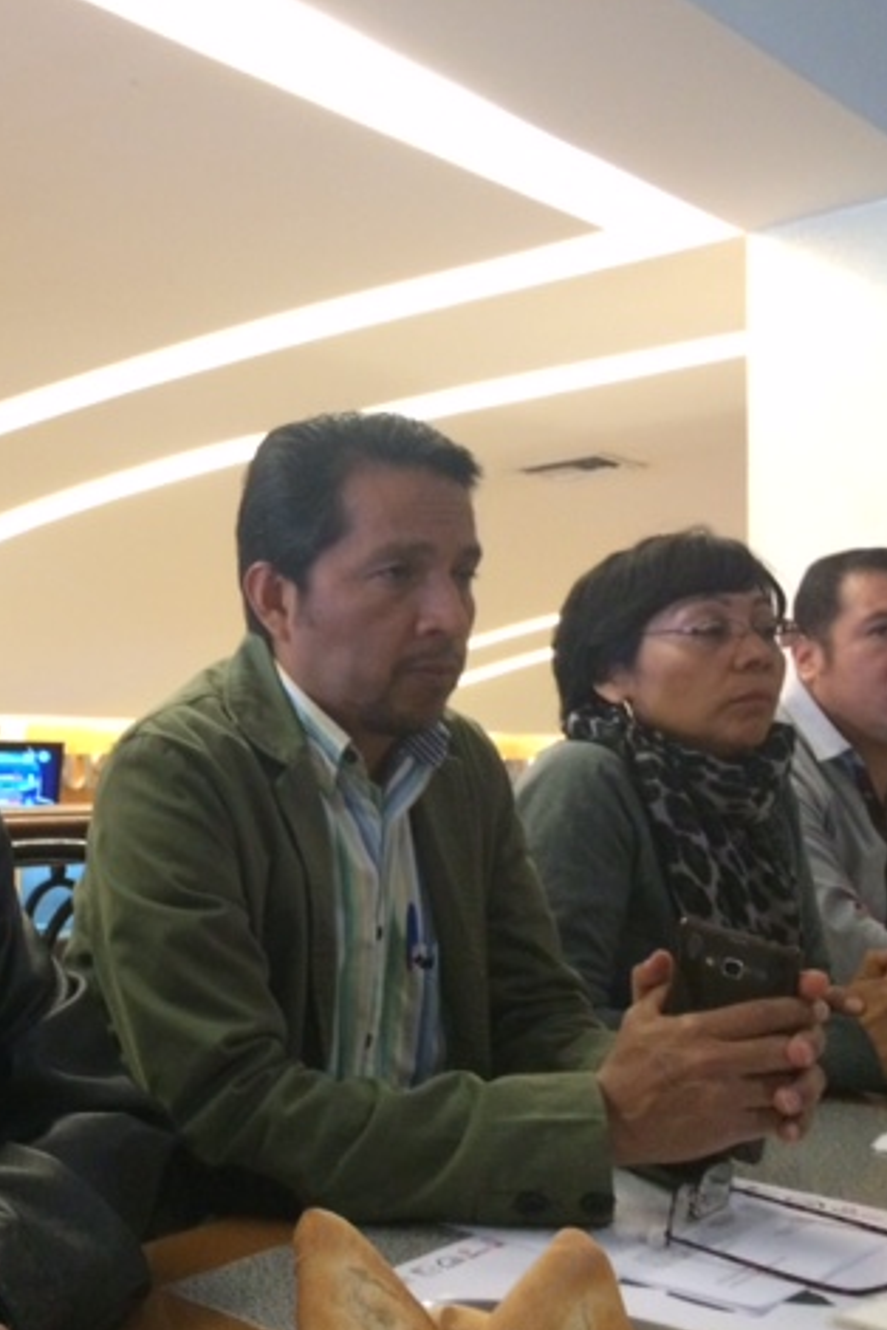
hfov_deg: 31.0
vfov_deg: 47.4
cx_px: 73
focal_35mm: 41
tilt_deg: +1.6
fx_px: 1515
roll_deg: -0.9
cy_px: 669
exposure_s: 1/17
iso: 250
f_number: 2.2
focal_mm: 4.15
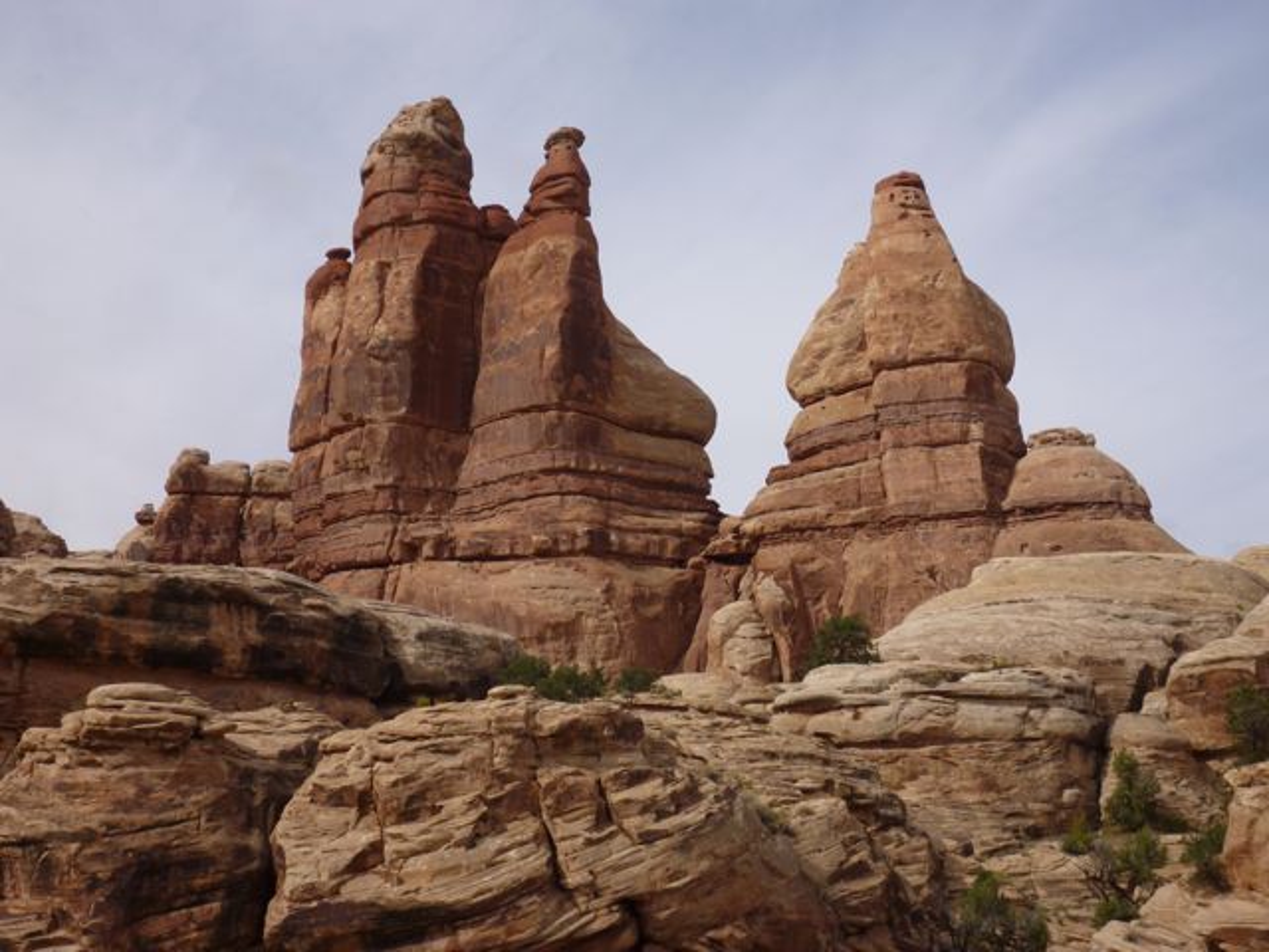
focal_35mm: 47
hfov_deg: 40.4
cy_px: 476
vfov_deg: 30.9
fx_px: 1723
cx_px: 634
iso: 80
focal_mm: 8.4
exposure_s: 1/640
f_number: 4.5
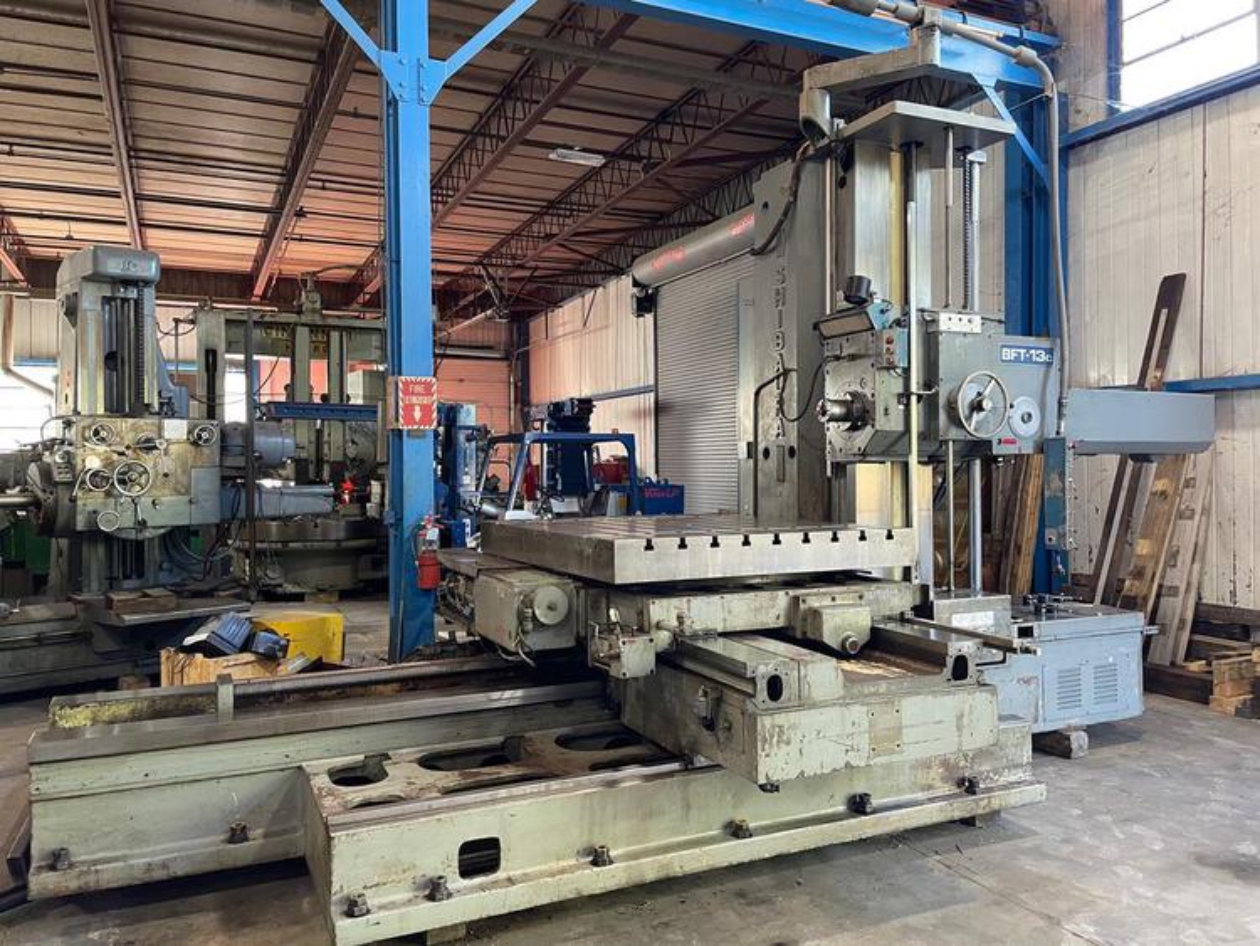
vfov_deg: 53.1
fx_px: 947
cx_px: 630
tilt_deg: +0.4
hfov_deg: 67.3
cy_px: 473
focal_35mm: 26
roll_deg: +0.6
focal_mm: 4.2
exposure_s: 1/60
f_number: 1.6
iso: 250
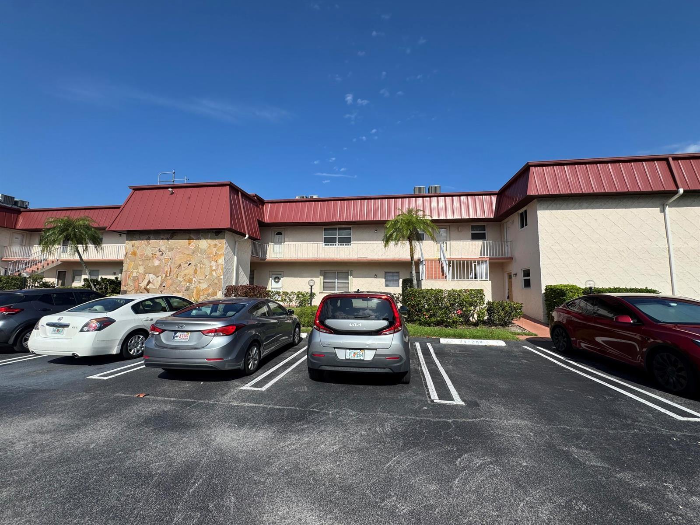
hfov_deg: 102.1
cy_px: 262
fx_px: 283
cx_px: 350
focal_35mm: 14
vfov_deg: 85.7
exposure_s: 1/2770
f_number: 2.2
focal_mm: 2.22
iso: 50
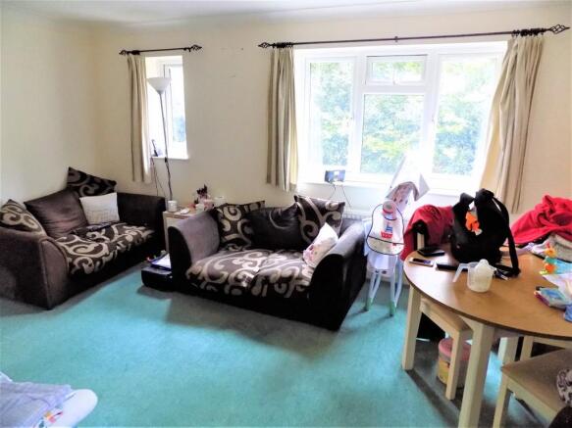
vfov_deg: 58.9
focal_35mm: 23
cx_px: 286
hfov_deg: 73.9
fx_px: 380
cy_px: 214
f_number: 3.1
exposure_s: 1/30
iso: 400
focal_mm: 4
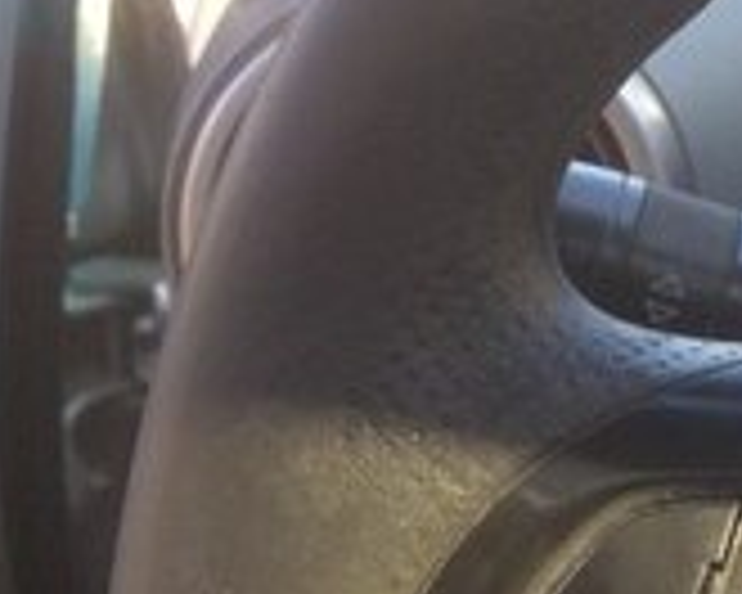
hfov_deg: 14.3
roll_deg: -1.4
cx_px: 1466
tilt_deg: -23.4
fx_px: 2482
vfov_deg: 13.6
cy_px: 236
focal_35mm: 113
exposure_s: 1/100
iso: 40
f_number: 2.2
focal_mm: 4.15
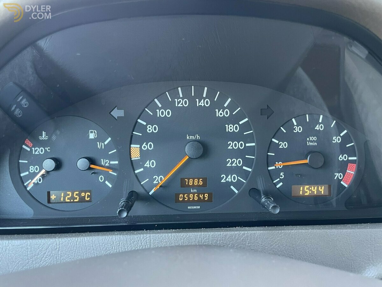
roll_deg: -1.6
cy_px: 144
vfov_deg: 53.1
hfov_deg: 67.3
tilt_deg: -17.2
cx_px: 191
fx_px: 287
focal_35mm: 26
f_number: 1.6
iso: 250
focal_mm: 4.2
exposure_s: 1/60
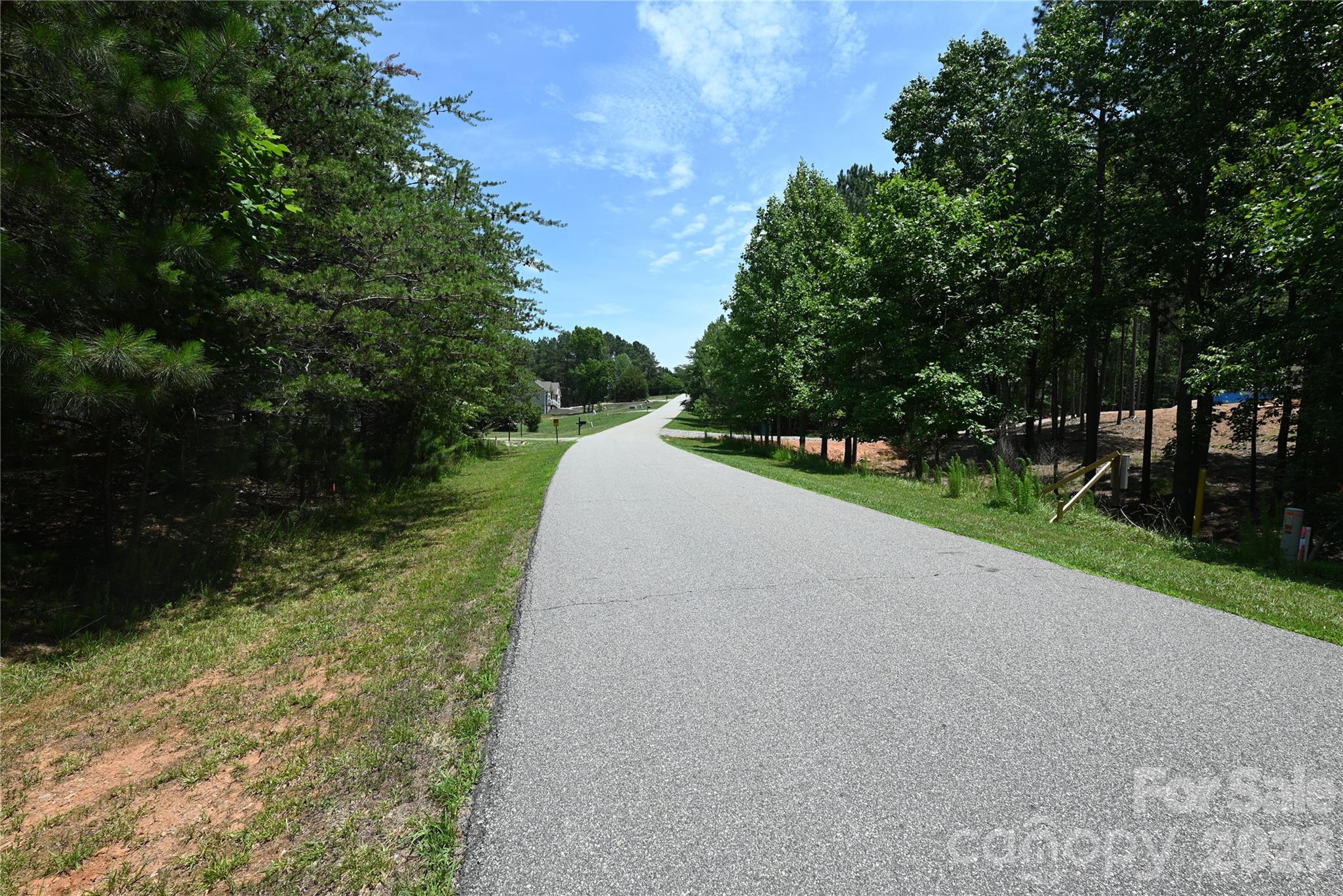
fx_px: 522
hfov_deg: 104.2
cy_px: 448
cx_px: 672
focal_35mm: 14
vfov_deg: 81.2
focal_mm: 14
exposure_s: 1/320
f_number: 7.1
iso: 100
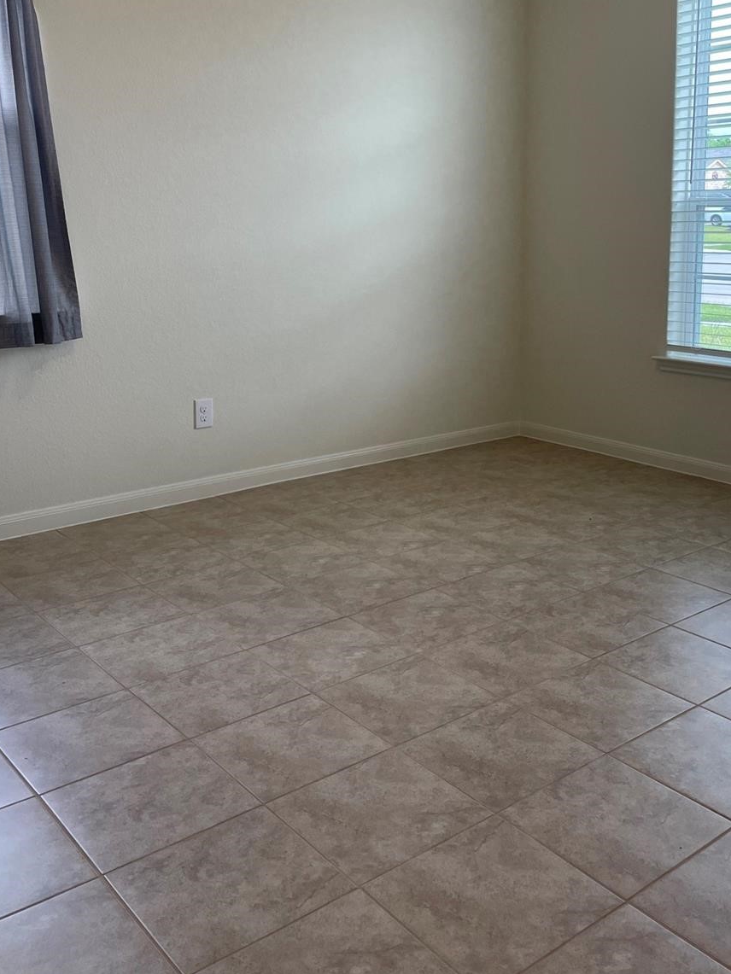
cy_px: 348
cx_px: 459
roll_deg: +0.2
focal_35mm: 35
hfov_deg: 40.4
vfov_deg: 51.9
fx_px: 985
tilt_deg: -7.1
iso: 40
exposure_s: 1/120
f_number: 1.6
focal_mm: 4.2
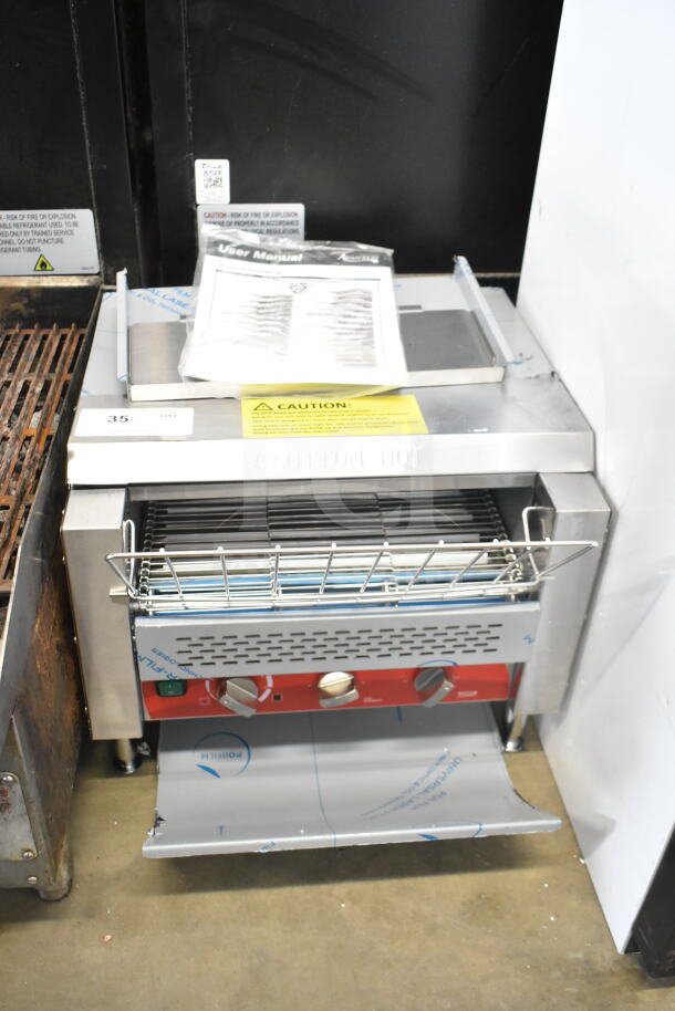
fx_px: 970
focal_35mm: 34
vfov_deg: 55.1
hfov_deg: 38.4
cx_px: 338
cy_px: 506
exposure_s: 1/40
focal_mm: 23
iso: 2800
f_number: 3.8
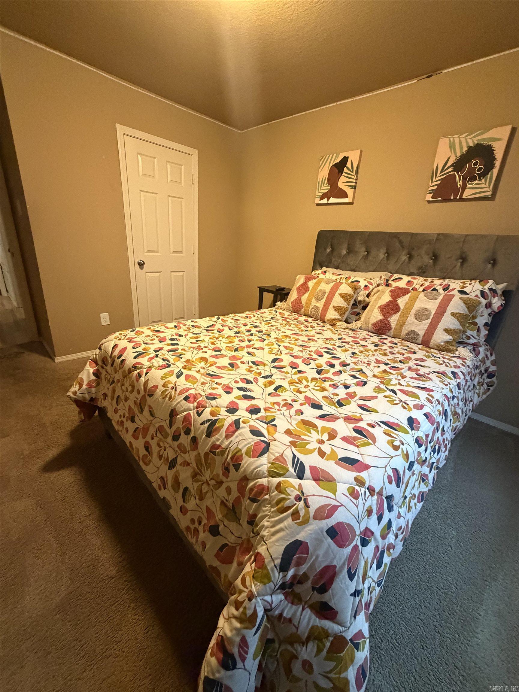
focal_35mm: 14
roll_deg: -4.2
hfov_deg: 85.7
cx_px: 260
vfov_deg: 102.1
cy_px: 346
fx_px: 280
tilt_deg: -19.9
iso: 1000
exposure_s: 1/60
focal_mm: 2.22
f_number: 2.2
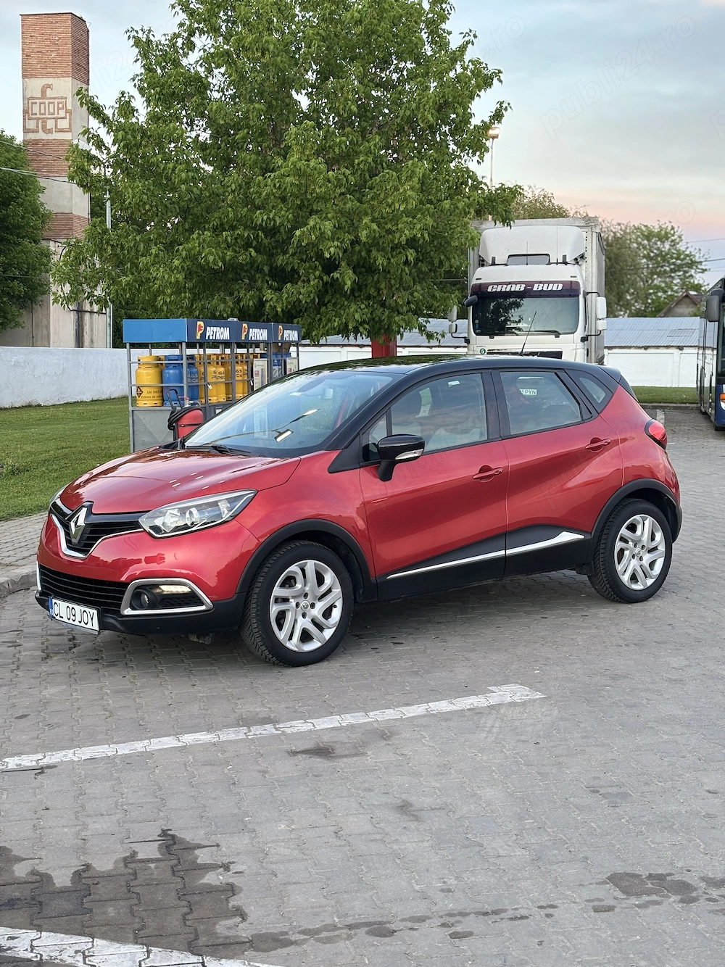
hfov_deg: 28.0
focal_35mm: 52
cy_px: 484
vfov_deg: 36.8
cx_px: 362
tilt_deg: -4.5
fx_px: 1453
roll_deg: -0.6
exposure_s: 1/64
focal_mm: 5.96
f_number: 1.6
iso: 50
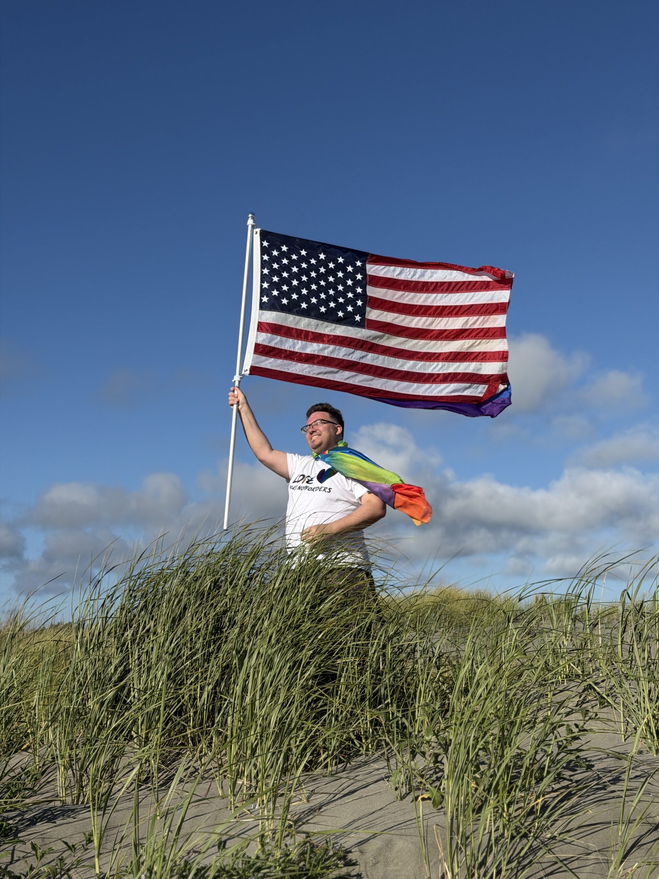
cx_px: 330
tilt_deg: +8.9
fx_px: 1218
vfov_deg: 39.7
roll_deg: +0.4
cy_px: 440
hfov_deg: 30.3
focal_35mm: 48
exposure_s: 1/9901
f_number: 1.78
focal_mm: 6.76
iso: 64
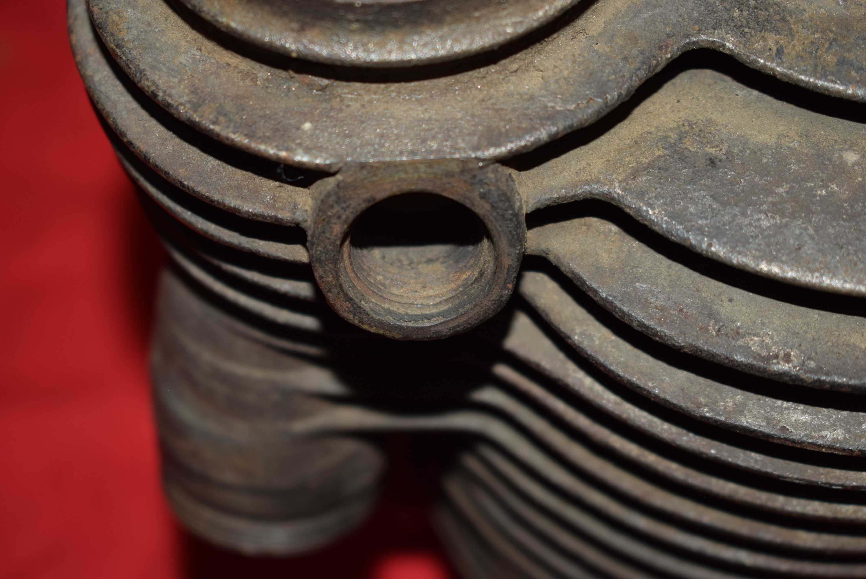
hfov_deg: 28.1
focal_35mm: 72
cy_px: 290
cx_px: 433
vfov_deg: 19.0
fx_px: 1733
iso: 400
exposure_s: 1/125
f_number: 5.6
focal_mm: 48
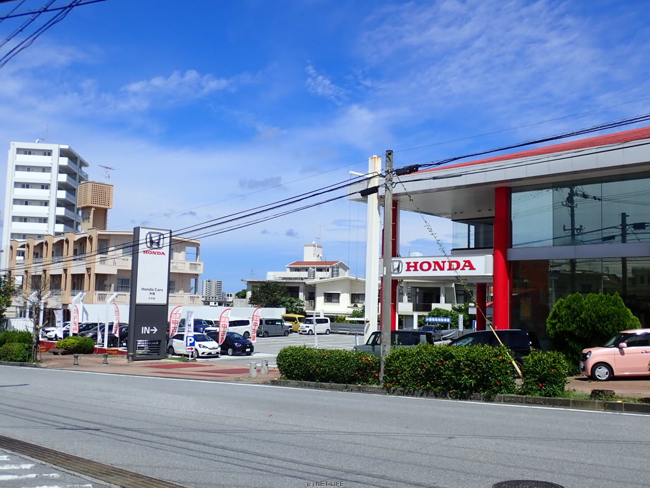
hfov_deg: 52.6
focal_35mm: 35
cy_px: 244
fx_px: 657
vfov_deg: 40.7
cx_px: 325
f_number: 10
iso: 100
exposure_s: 1/200
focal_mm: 6.42
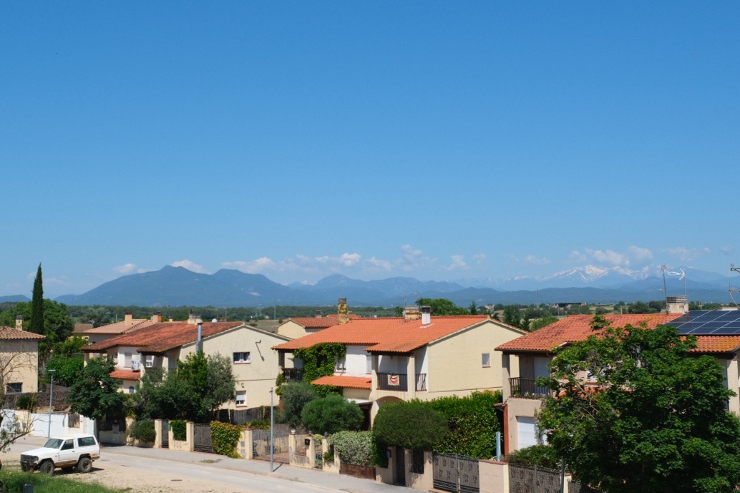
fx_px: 966
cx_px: 310
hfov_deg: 41.8
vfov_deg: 28.6
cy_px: 231
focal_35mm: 47
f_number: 6.4
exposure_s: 1/500
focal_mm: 18
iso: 125
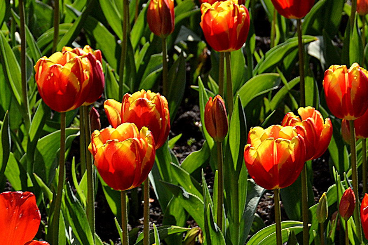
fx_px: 3238
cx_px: 284
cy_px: 171
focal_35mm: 317
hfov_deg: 6.5
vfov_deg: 4.3
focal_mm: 125
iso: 100
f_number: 14
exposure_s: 1/60
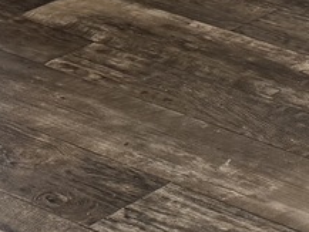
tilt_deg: -7.2
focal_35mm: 159
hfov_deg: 10.1
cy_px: -401
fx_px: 1420
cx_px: 839
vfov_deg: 8.3
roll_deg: -1.4
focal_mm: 6.76
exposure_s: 1/141
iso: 200
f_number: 1.78
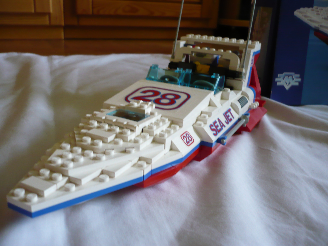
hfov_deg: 52.6
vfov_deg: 40.7
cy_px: 123
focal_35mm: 35
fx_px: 332
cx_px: 164
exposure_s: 1/25
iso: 200
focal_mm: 5.8
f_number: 2.8
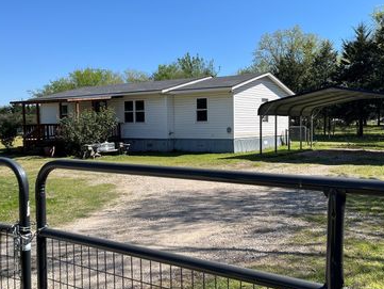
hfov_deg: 51.2
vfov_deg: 39.7
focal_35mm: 36
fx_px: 399
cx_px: 220
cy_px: 144
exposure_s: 1/2825
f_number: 1.6
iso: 50
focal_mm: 5.1
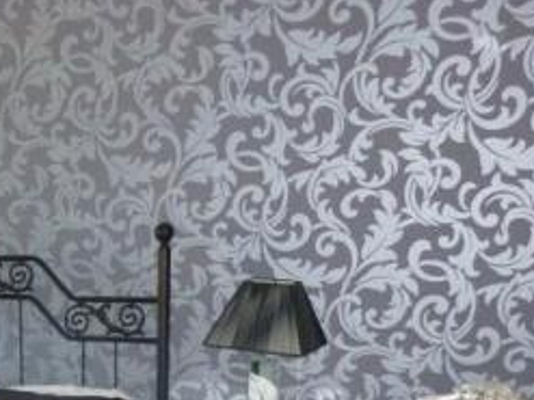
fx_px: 910
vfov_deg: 23.0
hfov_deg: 29.5
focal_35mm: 59
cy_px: 464
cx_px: -53
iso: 500
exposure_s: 1/60
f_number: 3.1
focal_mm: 4.5
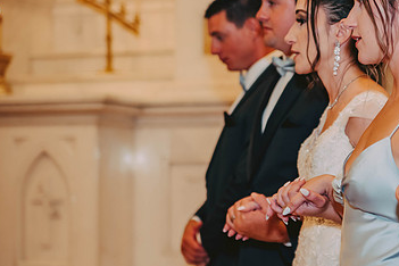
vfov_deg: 11.1
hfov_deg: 16.4
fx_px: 1374
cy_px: 139
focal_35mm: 124
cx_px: 316
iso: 800
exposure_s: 1/100
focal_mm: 75
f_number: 2.8
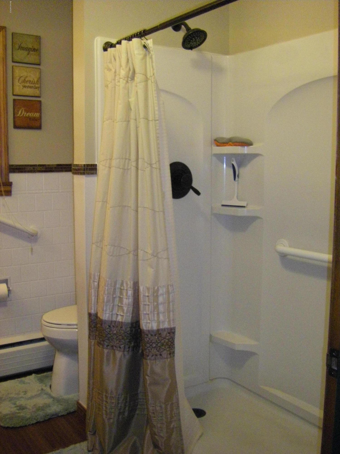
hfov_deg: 37.7
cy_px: 227
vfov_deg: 49.0
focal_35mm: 38
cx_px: 170
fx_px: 498
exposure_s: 1/50
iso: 800
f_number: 3.5
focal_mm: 6.3
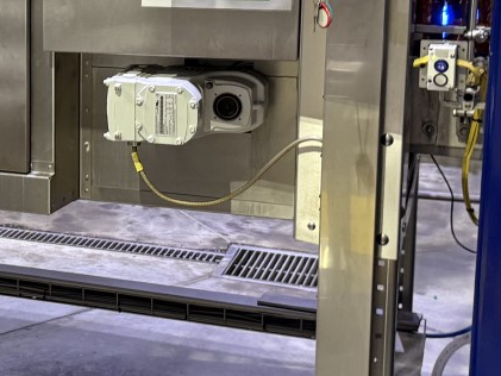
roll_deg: +1.1
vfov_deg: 17.8
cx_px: -51
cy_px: 70
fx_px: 1187
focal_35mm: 82
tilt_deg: -10.9
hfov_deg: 22.5
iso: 400
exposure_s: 1/50
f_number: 1.78
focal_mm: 6.76
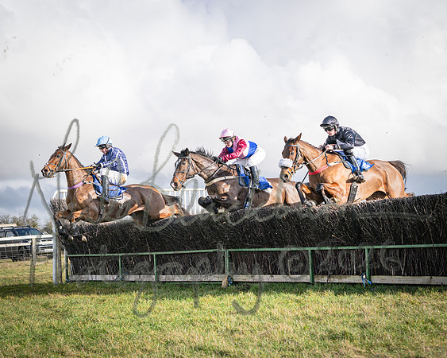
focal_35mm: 67
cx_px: 165
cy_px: 178
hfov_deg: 28.2
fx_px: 885
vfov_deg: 22.8
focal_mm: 47
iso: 200
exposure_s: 1/1250
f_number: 4
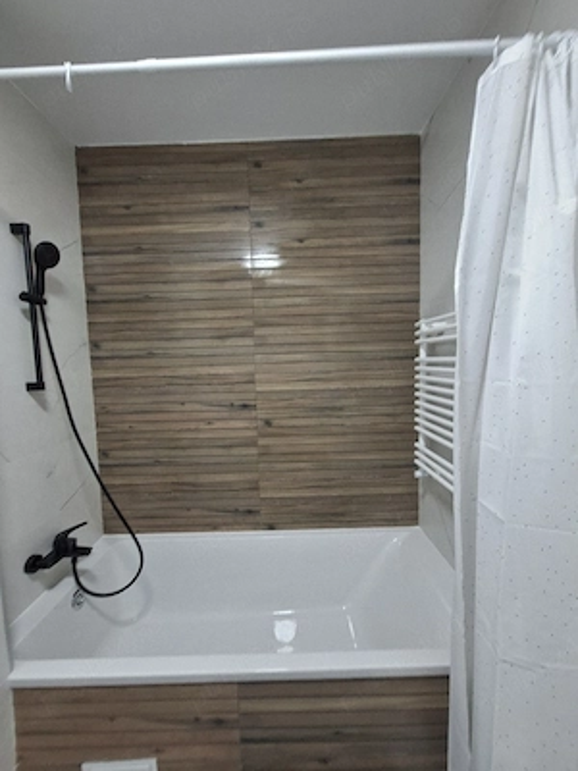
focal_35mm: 13
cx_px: 289
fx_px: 289
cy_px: 386
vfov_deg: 106.2
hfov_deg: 89.9
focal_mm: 1.74
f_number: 2.2
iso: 200
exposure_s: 1/30
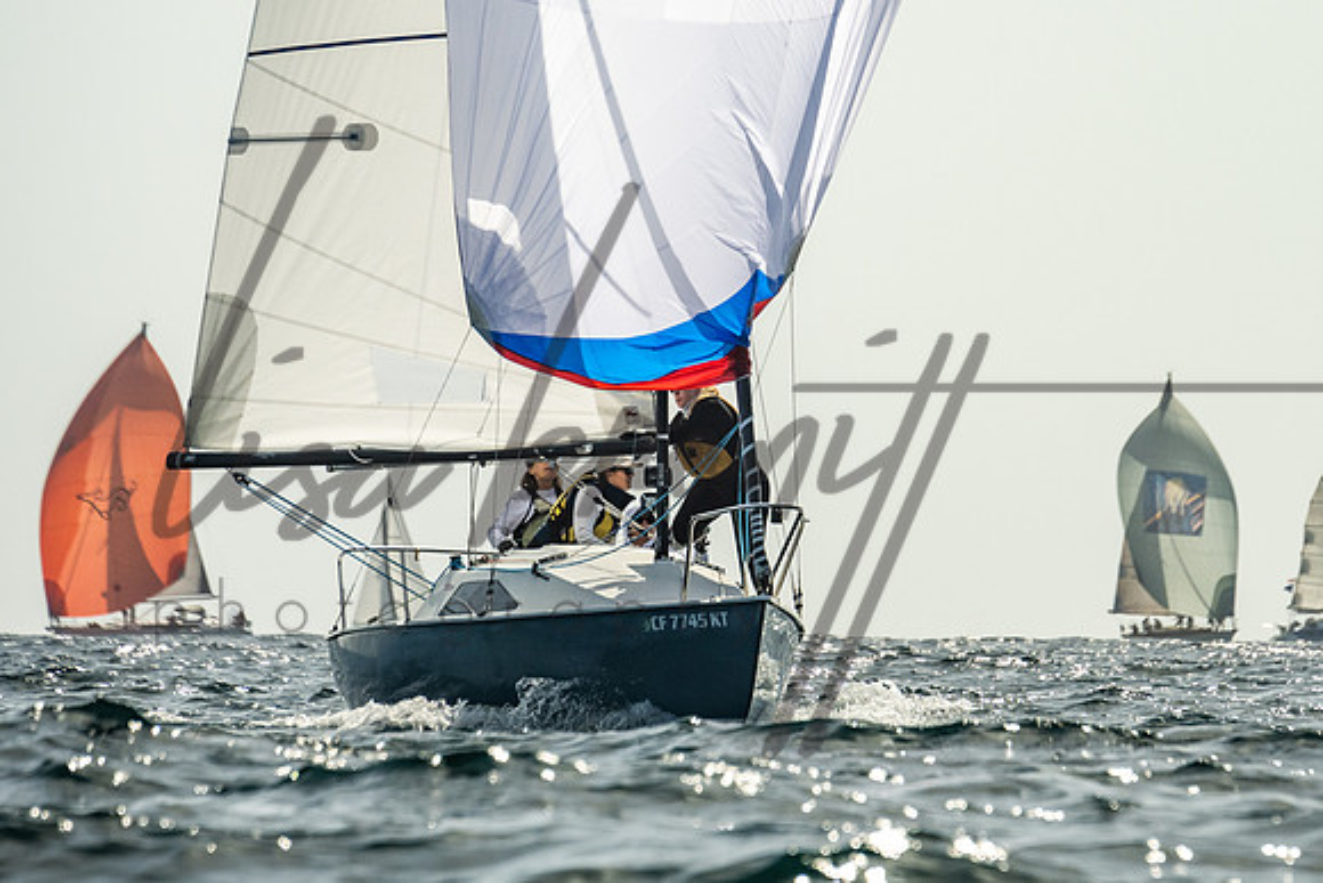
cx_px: 839
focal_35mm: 358
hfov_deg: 5.7
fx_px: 13170
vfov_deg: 3.8
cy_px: 228
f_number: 6.3
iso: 320
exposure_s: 1/2000
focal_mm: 200
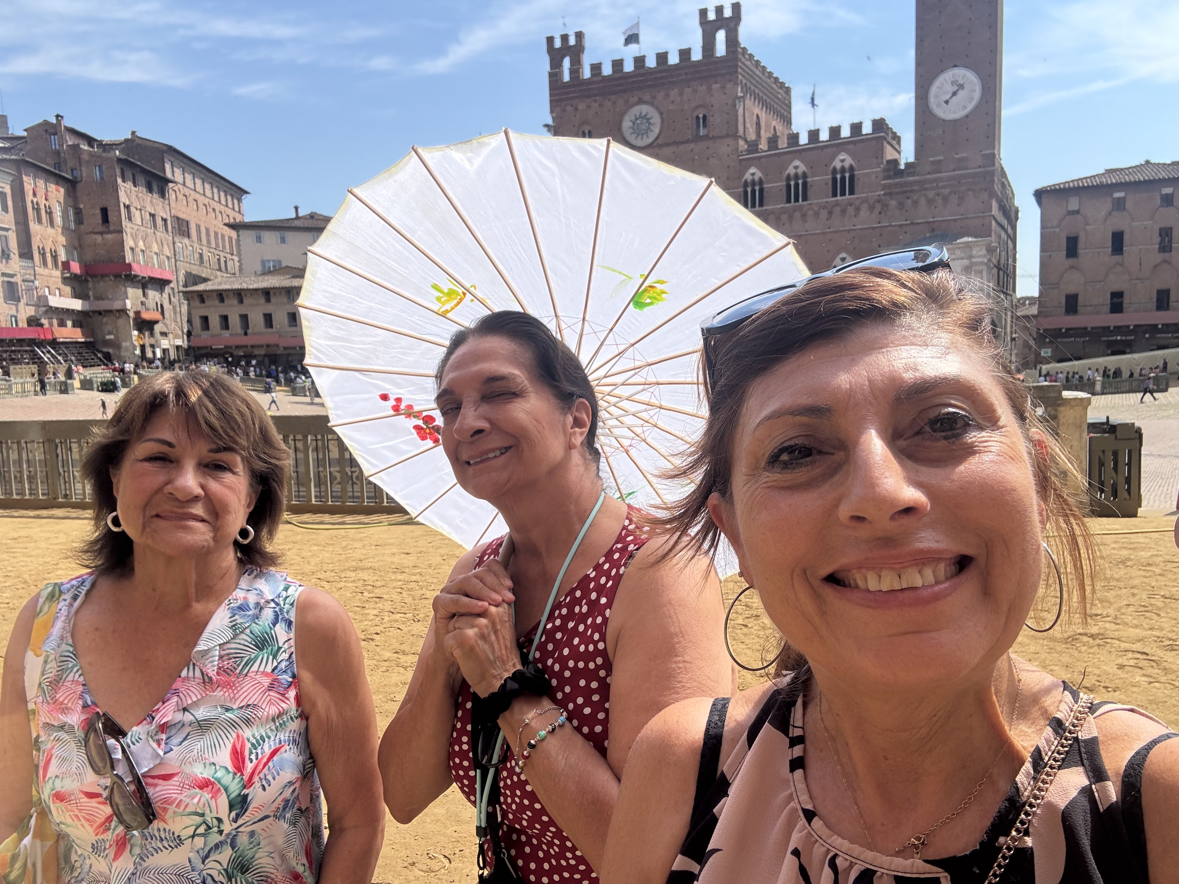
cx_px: 590
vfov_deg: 58.9
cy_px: 442
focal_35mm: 23
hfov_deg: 73.9
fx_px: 783
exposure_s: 1/587
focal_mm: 2.69
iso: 25
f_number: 1.9
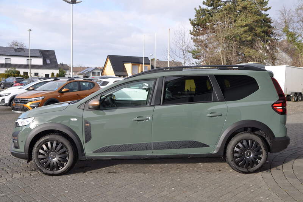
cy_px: 101
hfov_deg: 57.3
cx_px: 152
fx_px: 278
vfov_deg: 39.9
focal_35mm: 33
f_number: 7.1
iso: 200
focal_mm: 22
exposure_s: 1/200
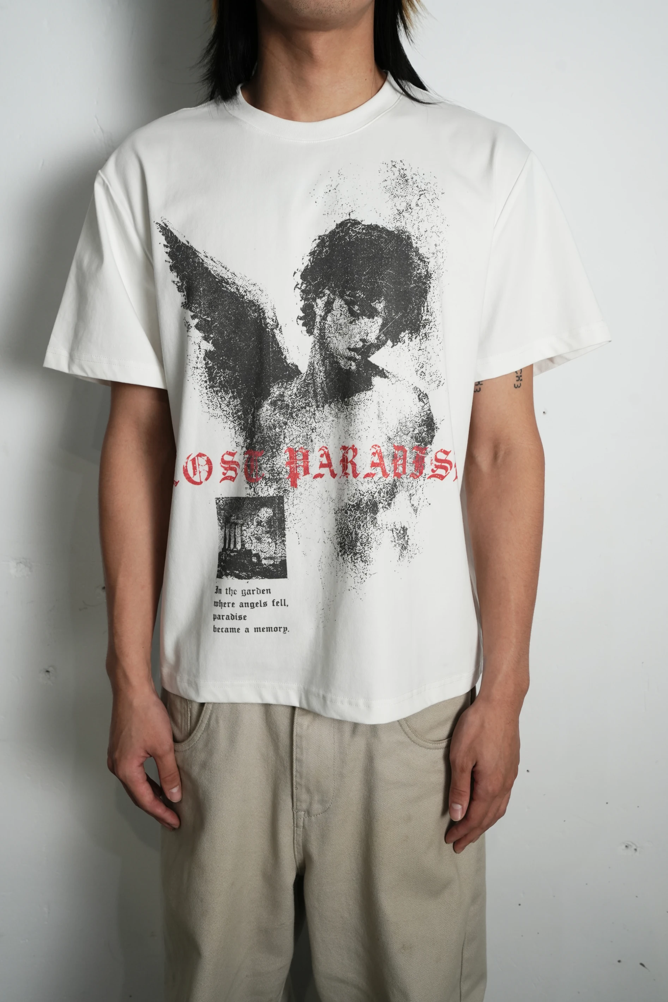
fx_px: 974
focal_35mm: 35
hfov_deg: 37.8
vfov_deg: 54.4
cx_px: 334
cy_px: 501
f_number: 7.1
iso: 1250
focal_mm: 35
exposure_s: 1/100
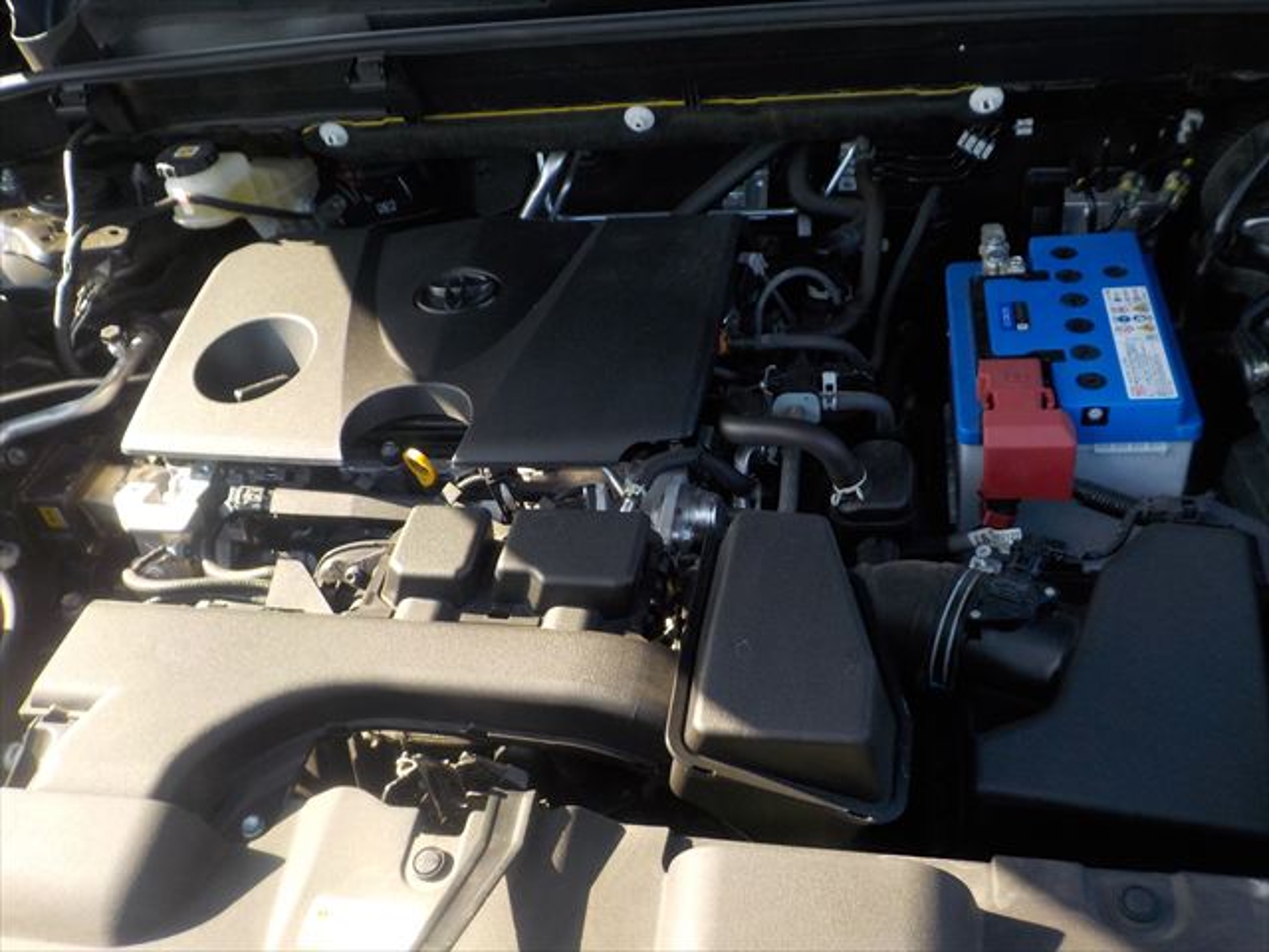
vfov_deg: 46.8
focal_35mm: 30
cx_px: 634
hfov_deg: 60.0
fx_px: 1100
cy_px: 476
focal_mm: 4.1
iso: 125
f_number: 3.3
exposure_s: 1/160
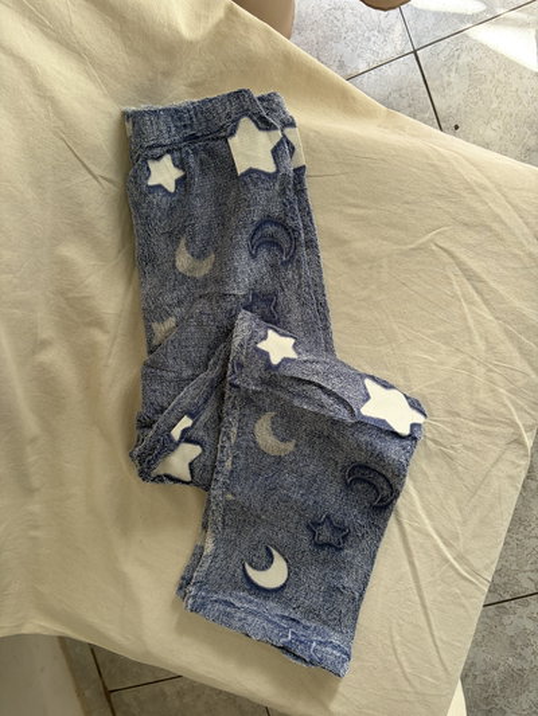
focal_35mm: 26
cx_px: 269
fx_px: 539
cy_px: 358
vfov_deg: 67.3
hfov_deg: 53.1
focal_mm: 5.96
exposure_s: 1/134
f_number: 1.6
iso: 32
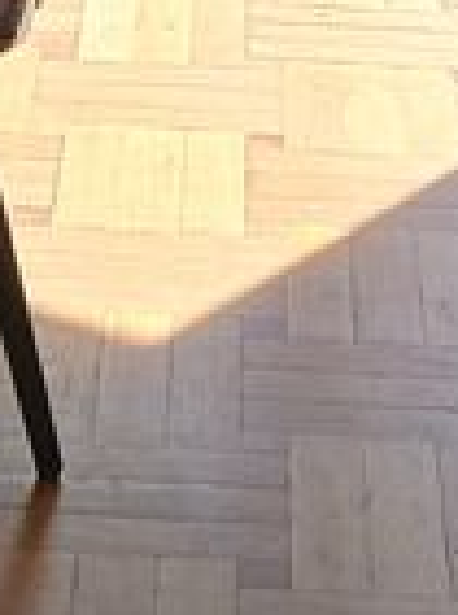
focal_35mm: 185
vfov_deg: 10.3
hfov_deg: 8.0
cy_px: -336
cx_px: 170
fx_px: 3279
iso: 20
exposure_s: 1/105
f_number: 1.8
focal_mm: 3.98
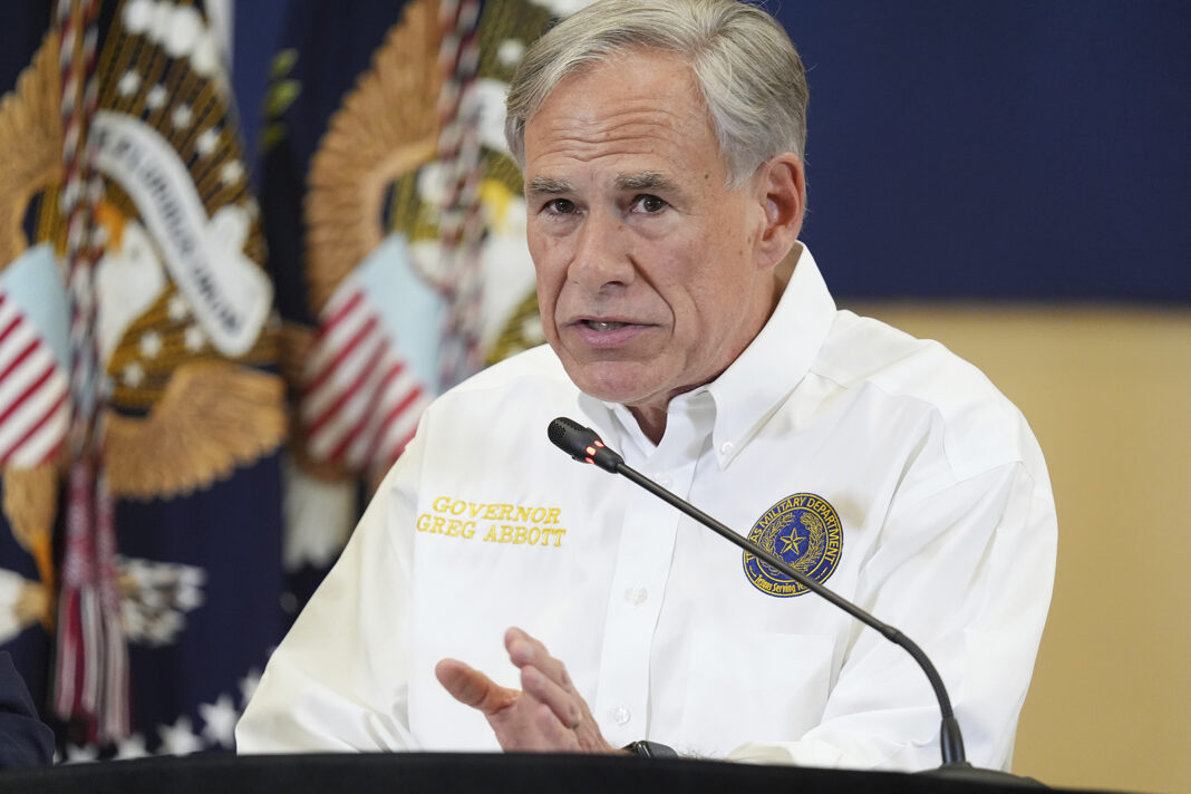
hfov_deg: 4.3
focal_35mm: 478
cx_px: 596
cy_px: 397
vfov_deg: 2.9
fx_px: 15813
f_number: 6.3
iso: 4000
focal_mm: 478
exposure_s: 1/200
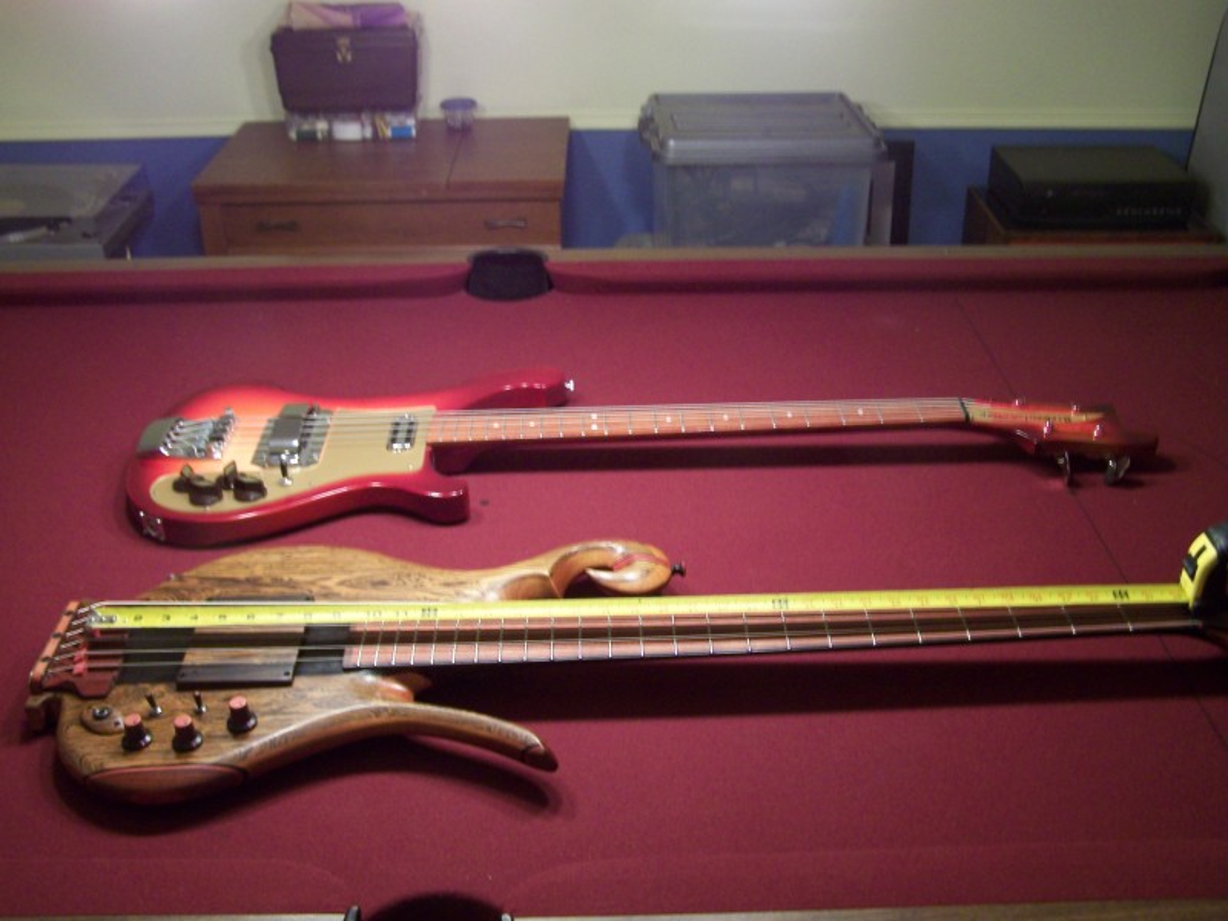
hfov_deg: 49.0
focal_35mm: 38
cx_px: 614
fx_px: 1348
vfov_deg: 37.7
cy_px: 460
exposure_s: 1/8
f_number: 2.8
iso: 160
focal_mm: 6.3
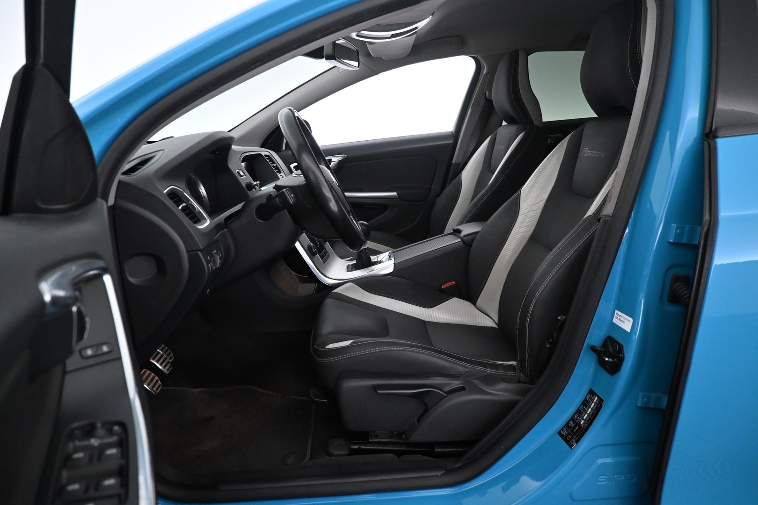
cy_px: 252
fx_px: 505
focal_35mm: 24
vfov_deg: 53.1
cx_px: 379
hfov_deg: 73.7
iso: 3200
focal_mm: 16
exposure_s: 1/60
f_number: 3.5
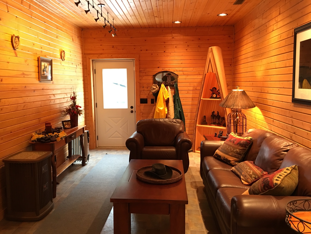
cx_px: 156
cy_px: 117
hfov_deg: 61.7
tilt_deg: -6.7
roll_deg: +0.0
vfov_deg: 48.2
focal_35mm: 29
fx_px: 261
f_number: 2.2
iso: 80
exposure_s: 1/10
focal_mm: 4.15
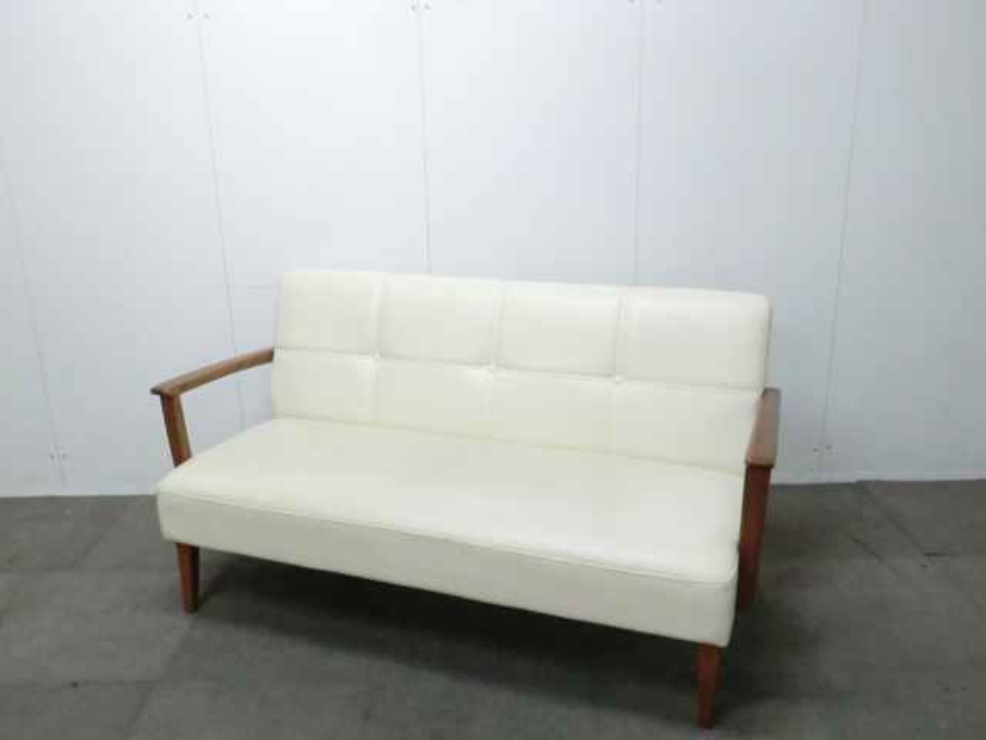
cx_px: 493
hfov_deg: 56.8
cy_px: 370
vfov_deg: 44.2
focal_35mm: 32
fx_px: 911
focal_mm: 5.8
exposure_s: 1/60
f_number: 3.5
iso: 640
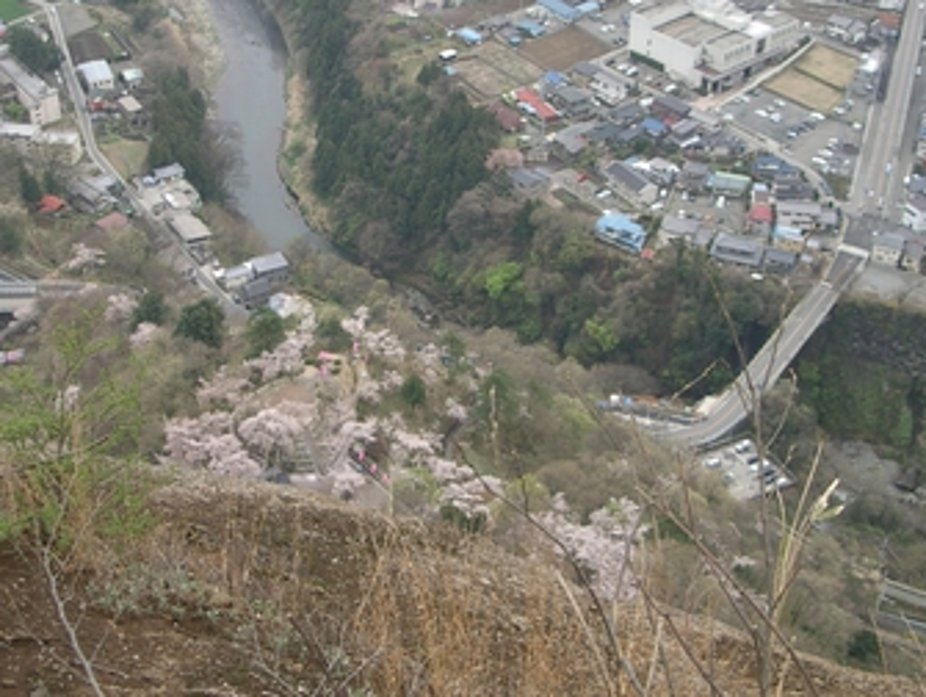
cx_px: 406
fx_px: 1473
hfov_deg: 34.9
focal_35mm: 55
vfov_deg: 26.5
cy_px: 260
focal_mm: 6.8
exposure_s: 1/200
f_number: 2.8
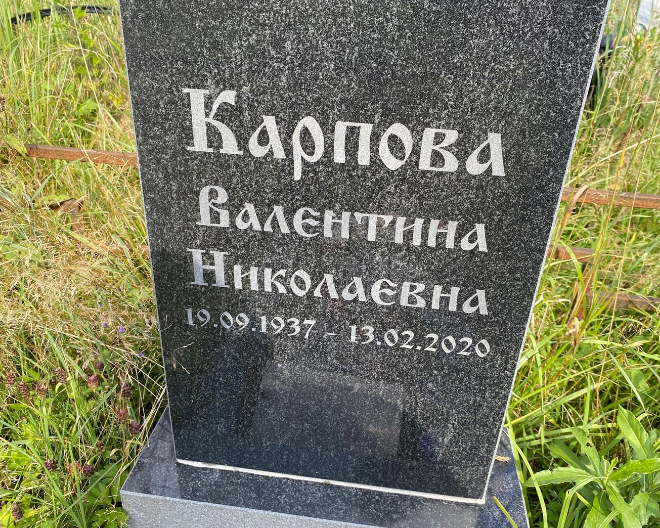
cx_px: 332
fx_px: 547
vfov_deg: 51.5
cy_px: 258
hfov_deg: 62.2
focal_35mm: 28
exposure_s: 1/573
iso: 32
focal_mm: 4.25
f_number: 1.8
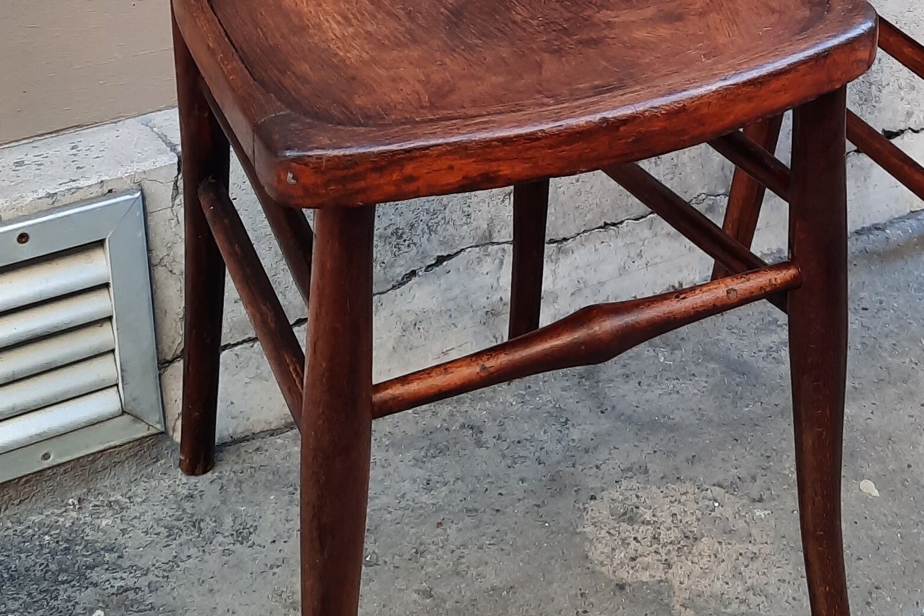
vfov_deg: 18.7
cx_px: 744
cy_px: -206
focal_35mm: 67
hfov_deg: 29.4
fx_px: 1720
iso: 64
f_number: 2
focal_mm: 4.6
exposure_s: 1/100
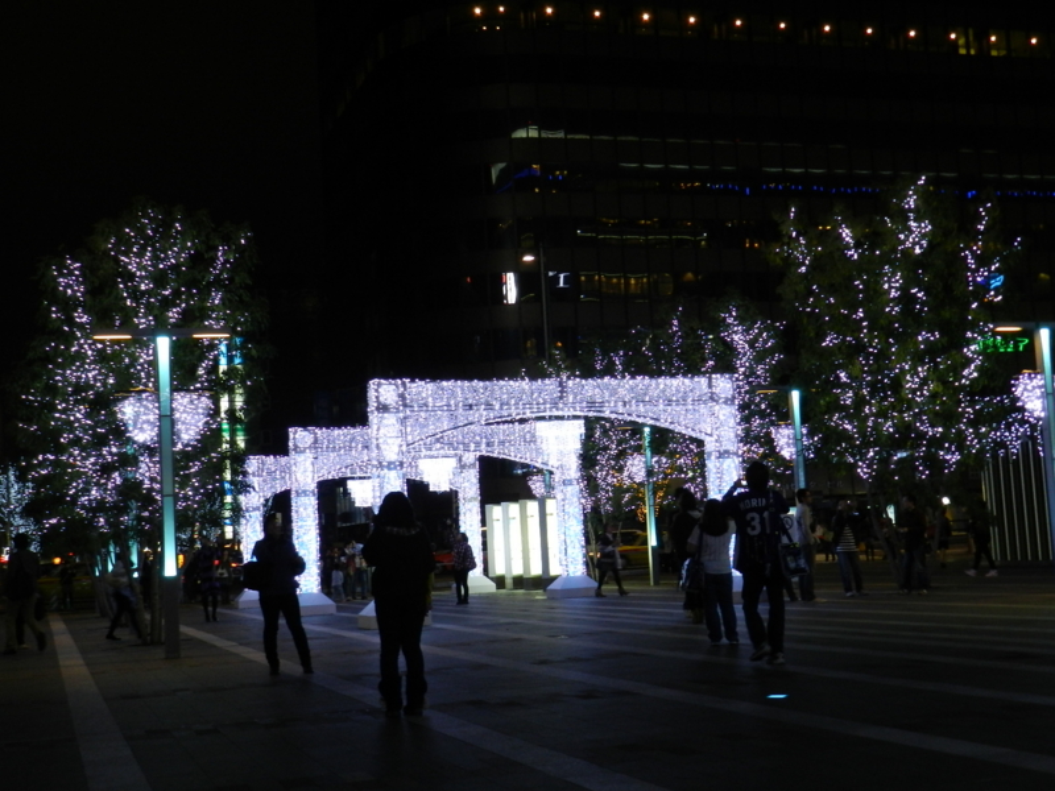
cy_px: 396
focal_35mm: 46
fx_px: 1402
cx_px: 528
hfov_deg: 41.2
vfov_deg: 31.5
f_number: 4.2
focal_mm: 8.1
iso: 400
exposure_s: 1/25
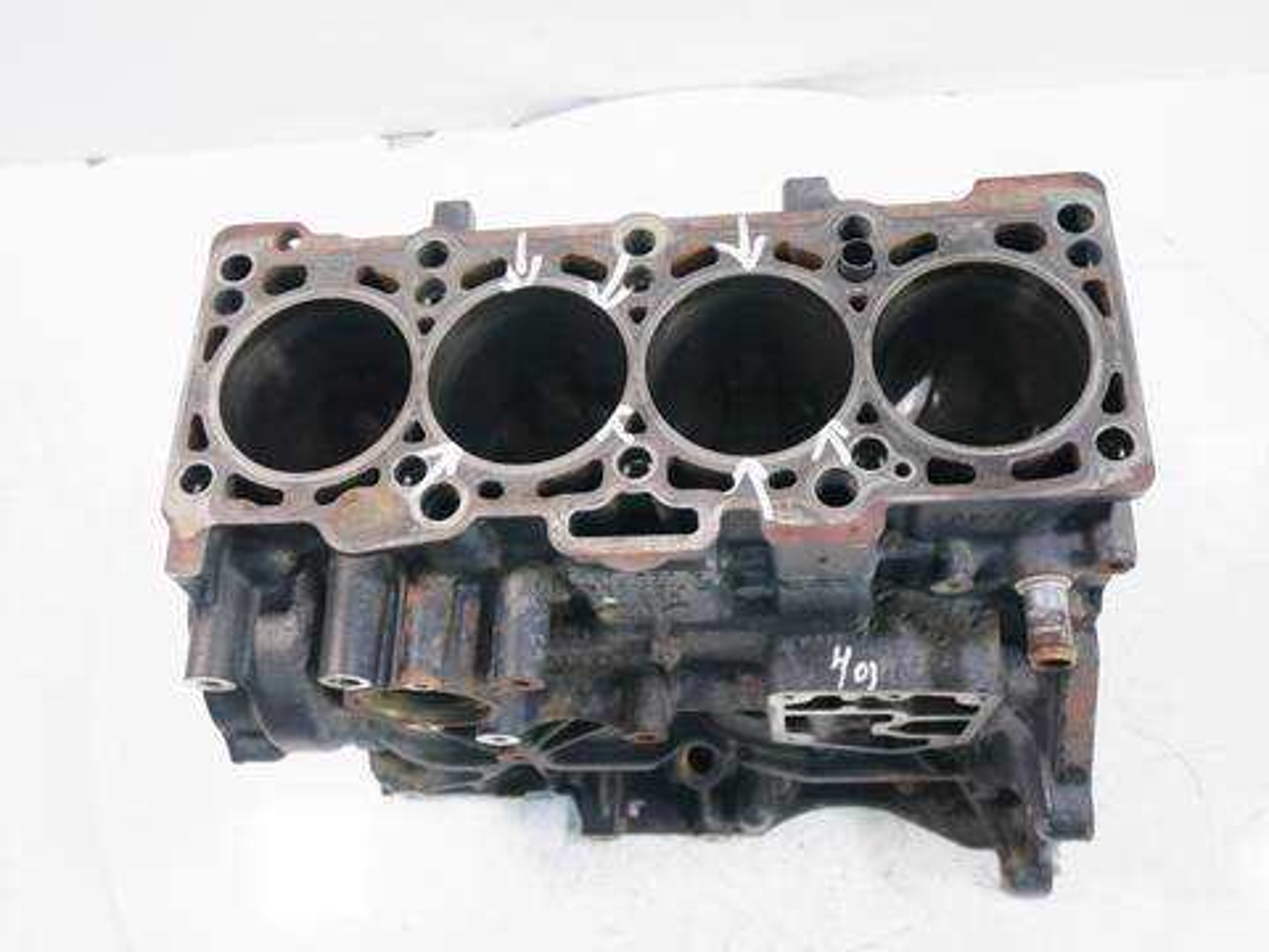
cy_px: 476
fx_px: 1246
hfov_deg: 54.0
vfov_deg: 41.8
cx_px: 634
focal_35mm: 34
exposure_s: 1/60
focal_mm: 17
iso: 500
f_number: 4
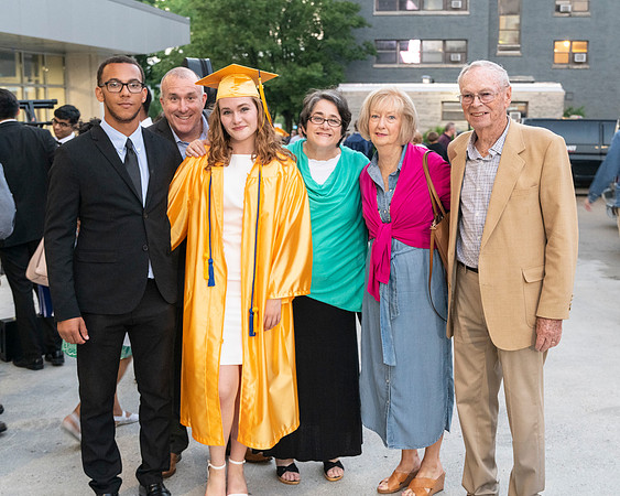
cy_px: 229
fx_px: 898
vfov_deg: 30.8
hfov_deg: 38.0
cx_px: 362
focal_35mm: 49
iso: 2000
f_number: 4
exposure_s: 1/50
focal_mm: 40
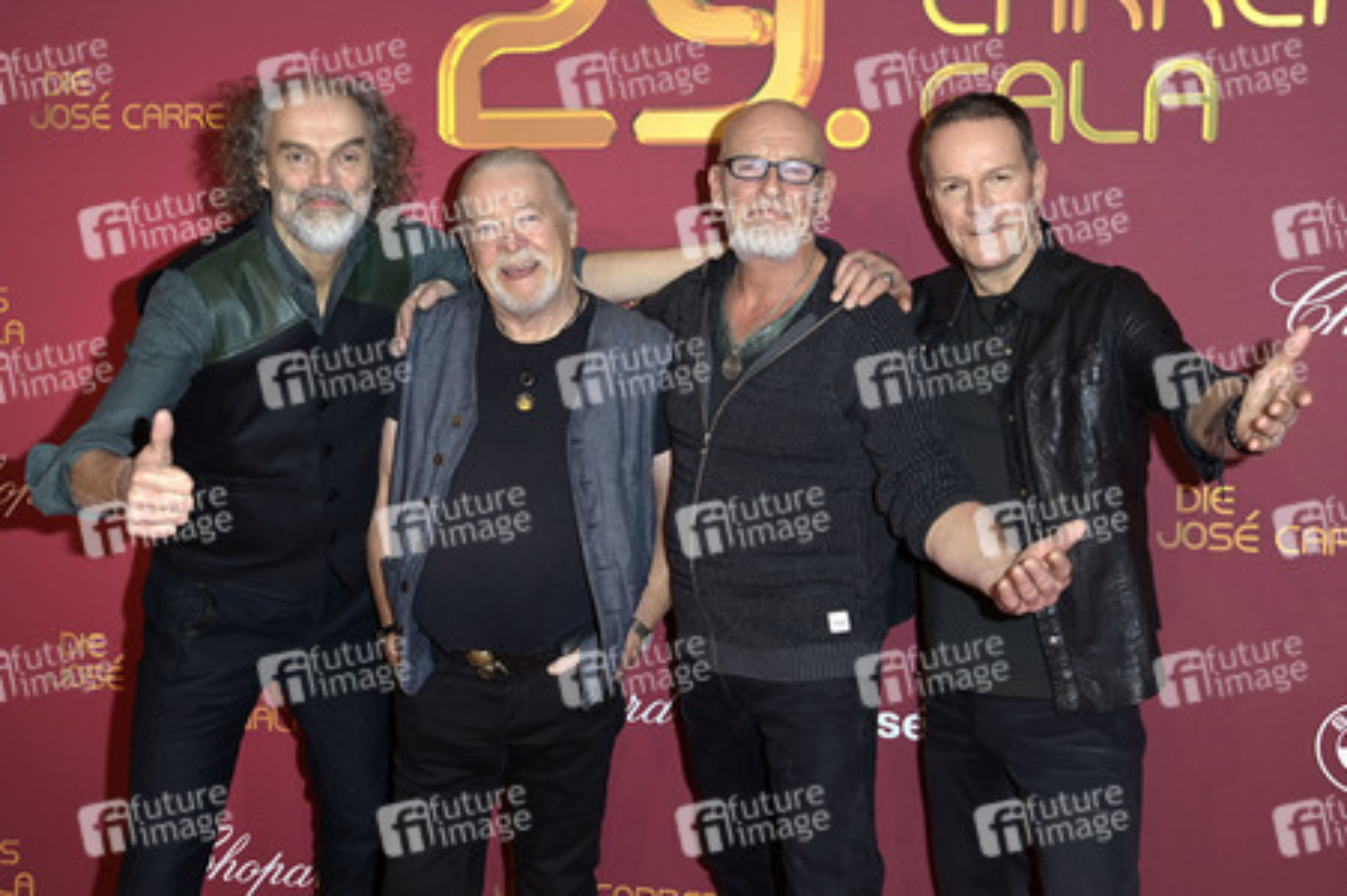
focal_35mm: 42
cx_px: 674
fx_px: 1570
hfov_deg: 46.4
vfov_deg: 31.8
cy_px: 448
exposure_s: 1/250
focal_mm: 42
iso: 640
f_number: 5.6
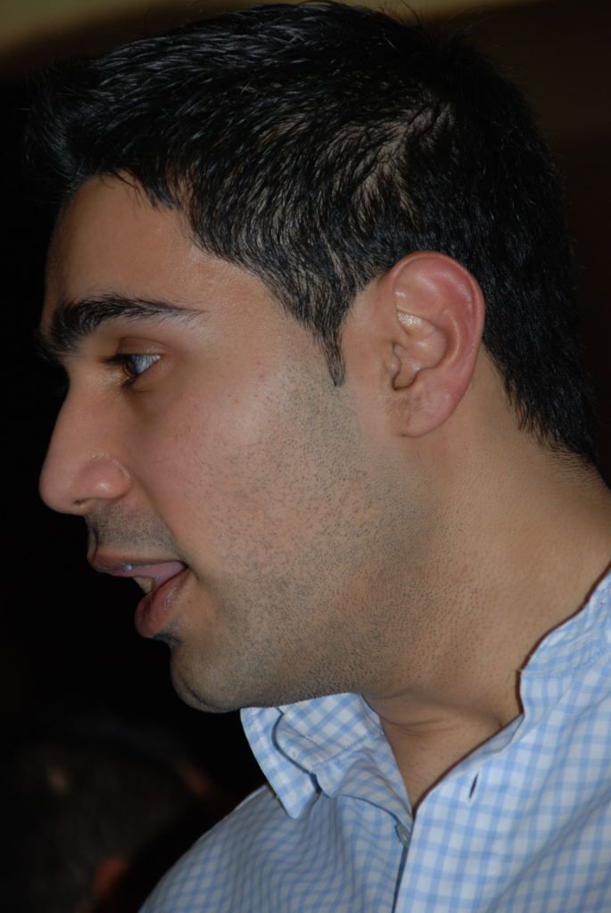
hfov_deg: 4.6
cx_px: 306
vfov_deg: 6.9
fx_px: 7619
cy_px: 456
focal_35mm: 300
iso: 200
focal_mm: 200
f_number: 5.6
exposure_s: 1/60
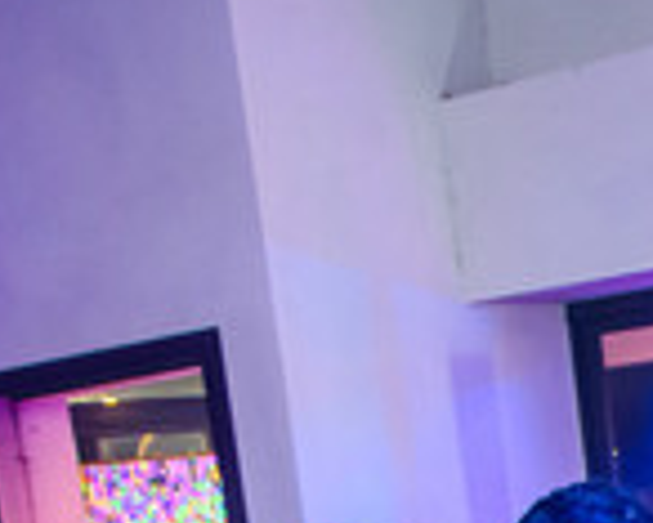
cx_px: 774
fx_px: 2031
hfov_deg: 17.5
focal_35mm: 105
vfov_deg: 13.3
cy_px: 936
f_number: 2.8
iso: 2500
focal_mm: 17
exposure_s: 1/60
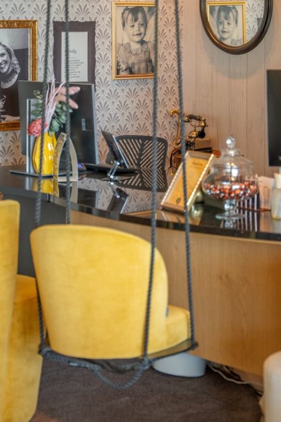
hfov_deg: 13.5
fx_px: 1183
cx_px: 148
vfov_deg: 20.1
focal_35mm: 101
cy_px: 127
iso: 800
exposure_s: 1/80
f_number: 2.8
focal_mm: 61.6
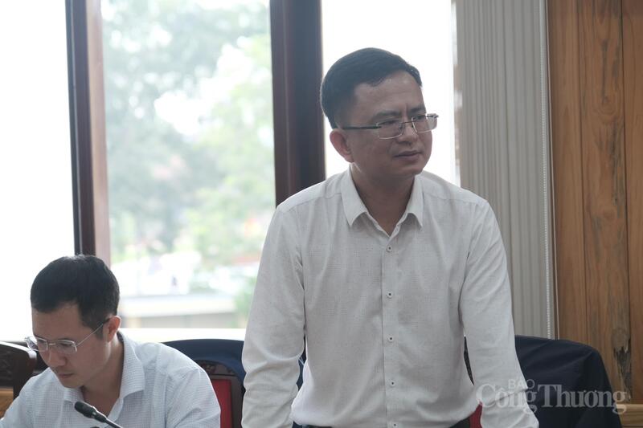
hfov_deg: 17.1
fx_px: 2143
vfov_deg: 11.4
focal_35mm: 120
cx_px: 322
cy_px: 214
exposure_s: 1/240
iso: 1000
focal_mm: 80
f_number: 4
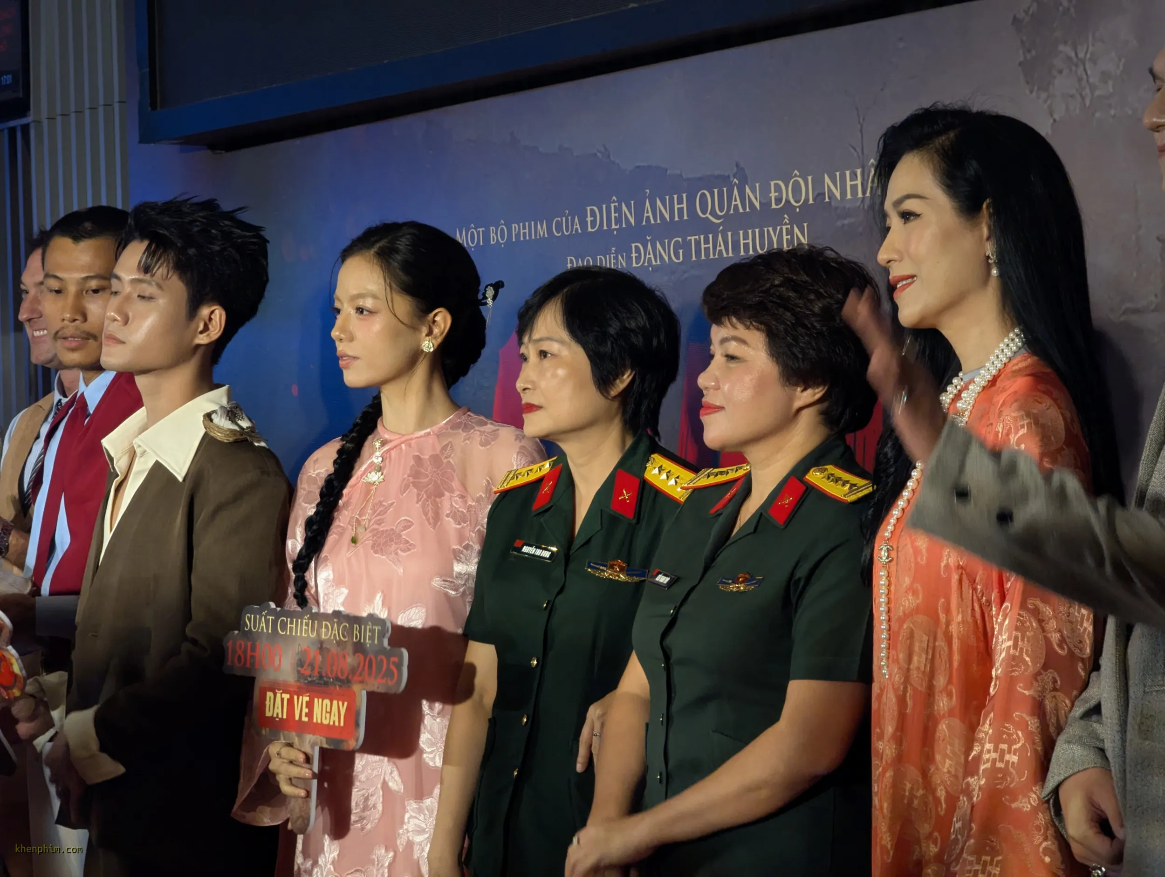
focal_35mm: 106
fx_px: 3572
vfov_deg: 14.0
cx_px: 582
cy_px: 438
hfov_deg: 18.5
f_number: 3.5
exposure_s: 1/75.4
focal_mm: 19
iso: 603
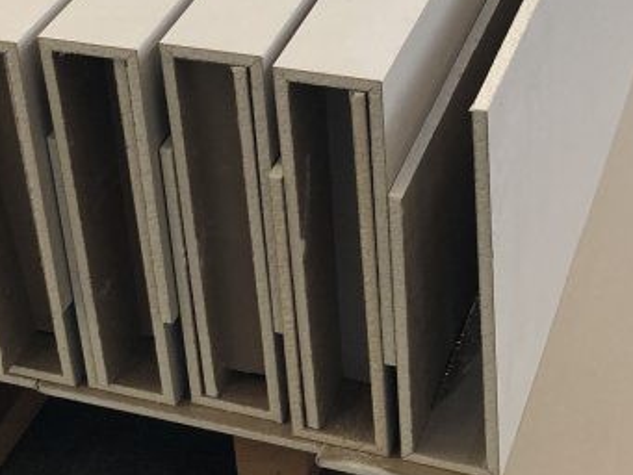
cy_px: 6
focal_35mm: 84
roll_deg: +4.1
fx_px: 1537
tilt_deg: -27.5
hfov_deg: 23.3
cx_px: 312
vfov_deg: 17.2
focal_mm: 3.99
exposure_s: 1/50
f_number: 1.8
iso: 32
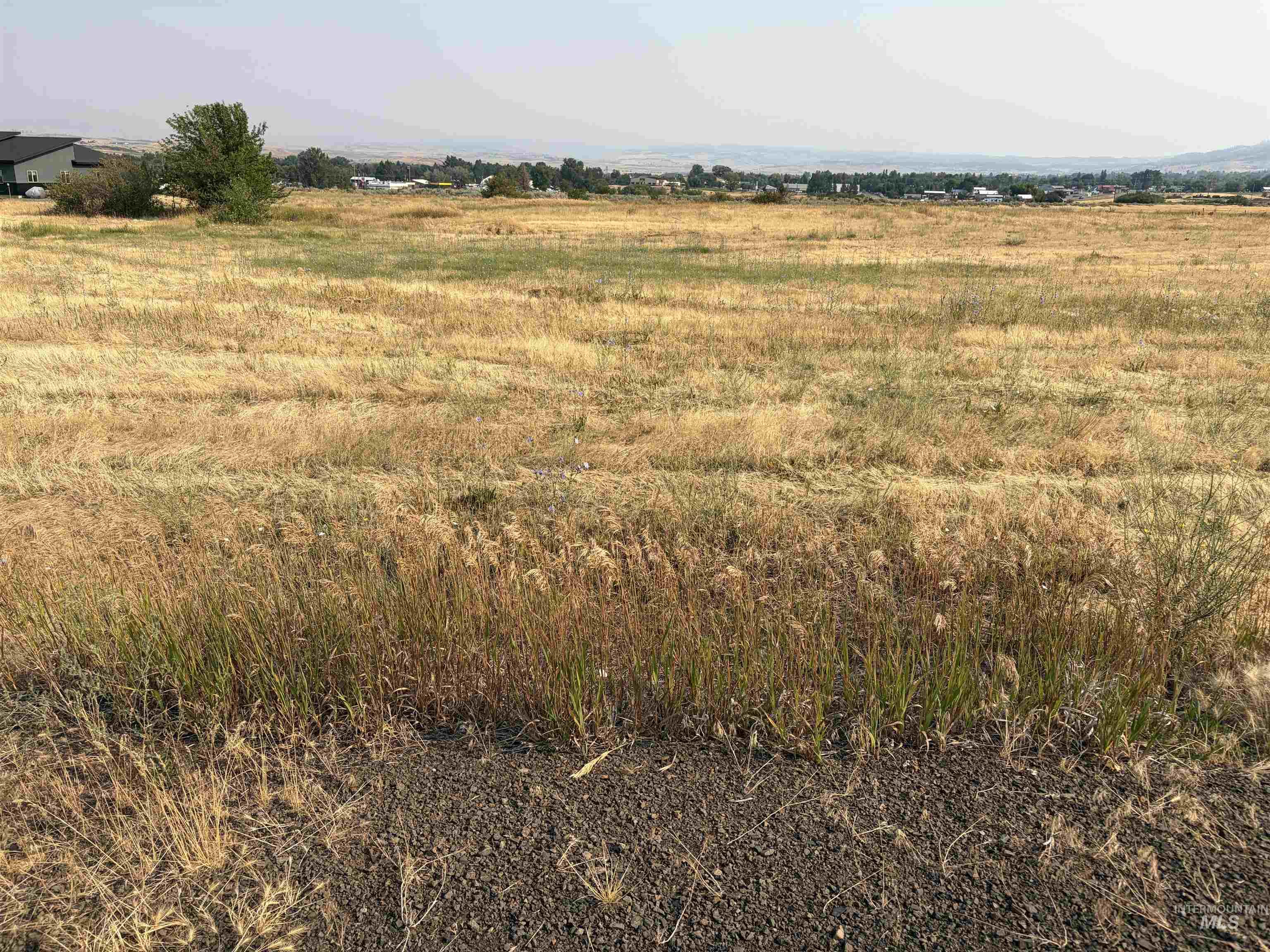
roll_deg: -1.8
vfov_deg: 53.1
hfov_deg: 67.3
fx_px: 954
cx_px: 635
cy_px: 476
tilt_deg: -17.3
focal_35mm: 26
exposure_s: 1/3279
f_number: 1.6
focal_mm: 5.96
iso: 50
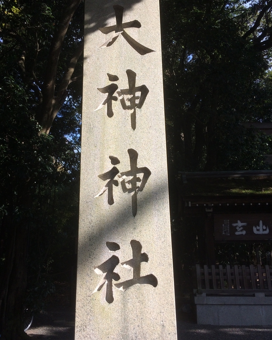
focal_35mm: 34
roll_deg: +1.2
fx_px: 342
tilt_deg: +20.5
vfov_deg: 52.8
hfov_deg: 43.3
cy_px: 158
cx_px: 122
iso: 32
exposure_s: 1/912
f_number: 2.2
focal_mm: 4.15
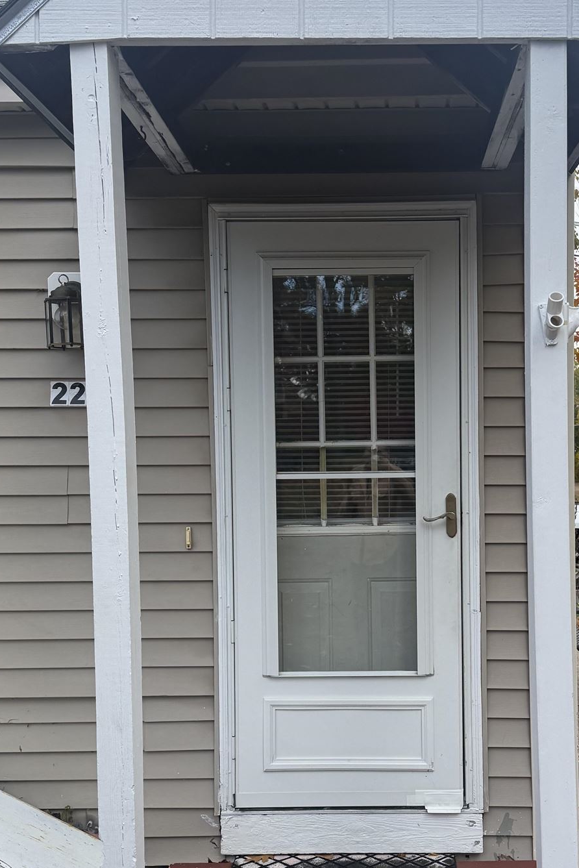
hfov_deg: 31.1
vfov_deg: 45.3
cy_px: 488
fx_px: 1037
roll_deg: +0.5
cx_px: 366
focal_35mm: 43
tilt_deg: -3.3
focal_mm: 6.76
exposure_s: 1/1493
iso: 100
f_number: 1.78
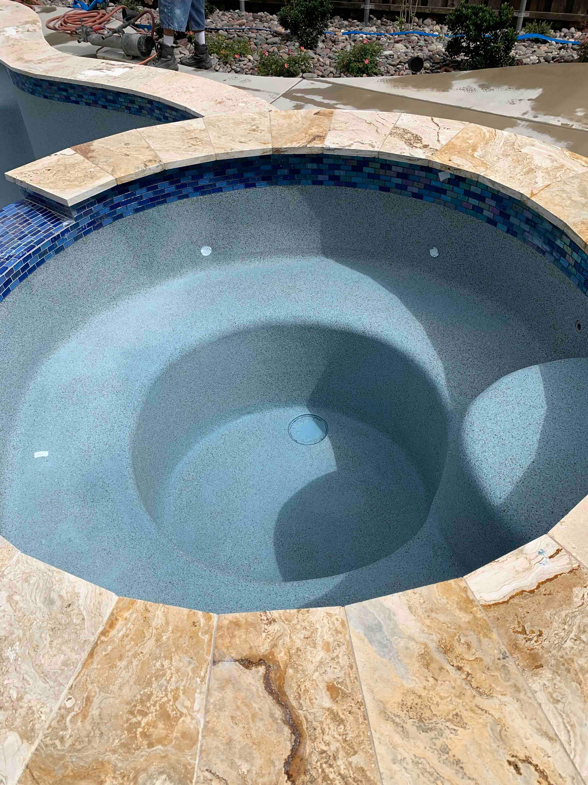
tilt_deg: -44.3
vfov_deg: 67.3
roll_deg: +5.2
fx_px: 589
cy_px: 392
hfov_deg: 53.1
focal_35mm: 26
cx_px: 294
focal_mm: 4.25
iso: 25
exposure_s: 1/3521
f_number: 1.8
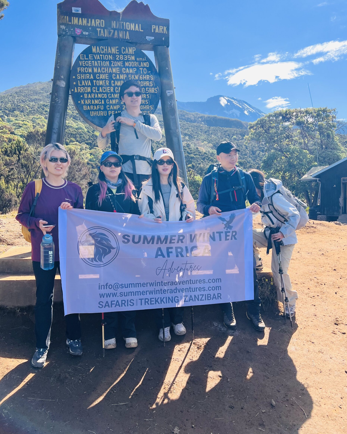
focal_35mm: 28
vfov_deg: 62.2
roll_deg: +0.6
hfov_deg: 51.5
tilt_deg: -1.4
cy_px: 215
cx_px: 170
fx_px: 359
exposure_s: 1/1280
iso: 50
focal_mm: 5.7
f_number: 1.5
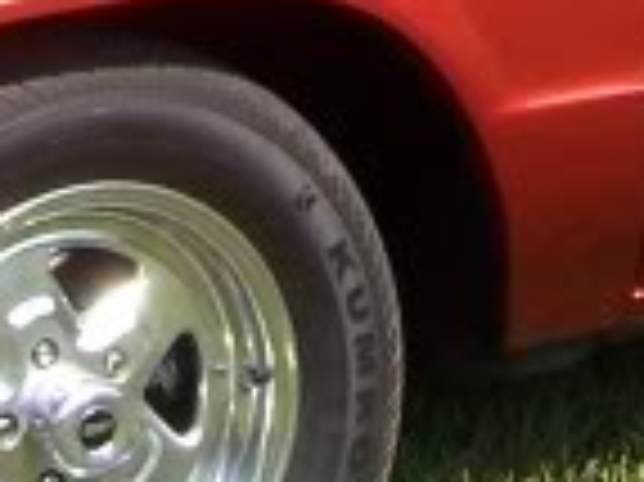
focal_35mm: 272
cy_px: -505
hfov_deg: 7.3
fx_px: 5056
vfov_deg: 5.3
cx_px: 671
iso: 64
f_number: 4
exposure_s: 1/320
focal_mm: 6.3
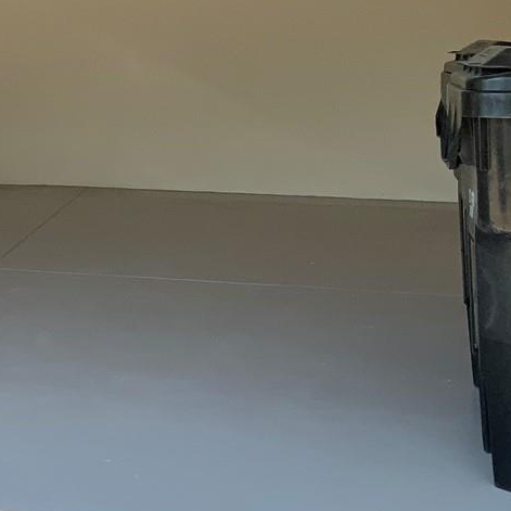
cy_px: 93
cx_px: -85
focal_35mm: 87
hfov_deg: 19.0
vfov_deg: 19.7
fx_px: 1453
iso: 16
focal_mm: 3
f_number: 1.8
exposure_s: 1/719
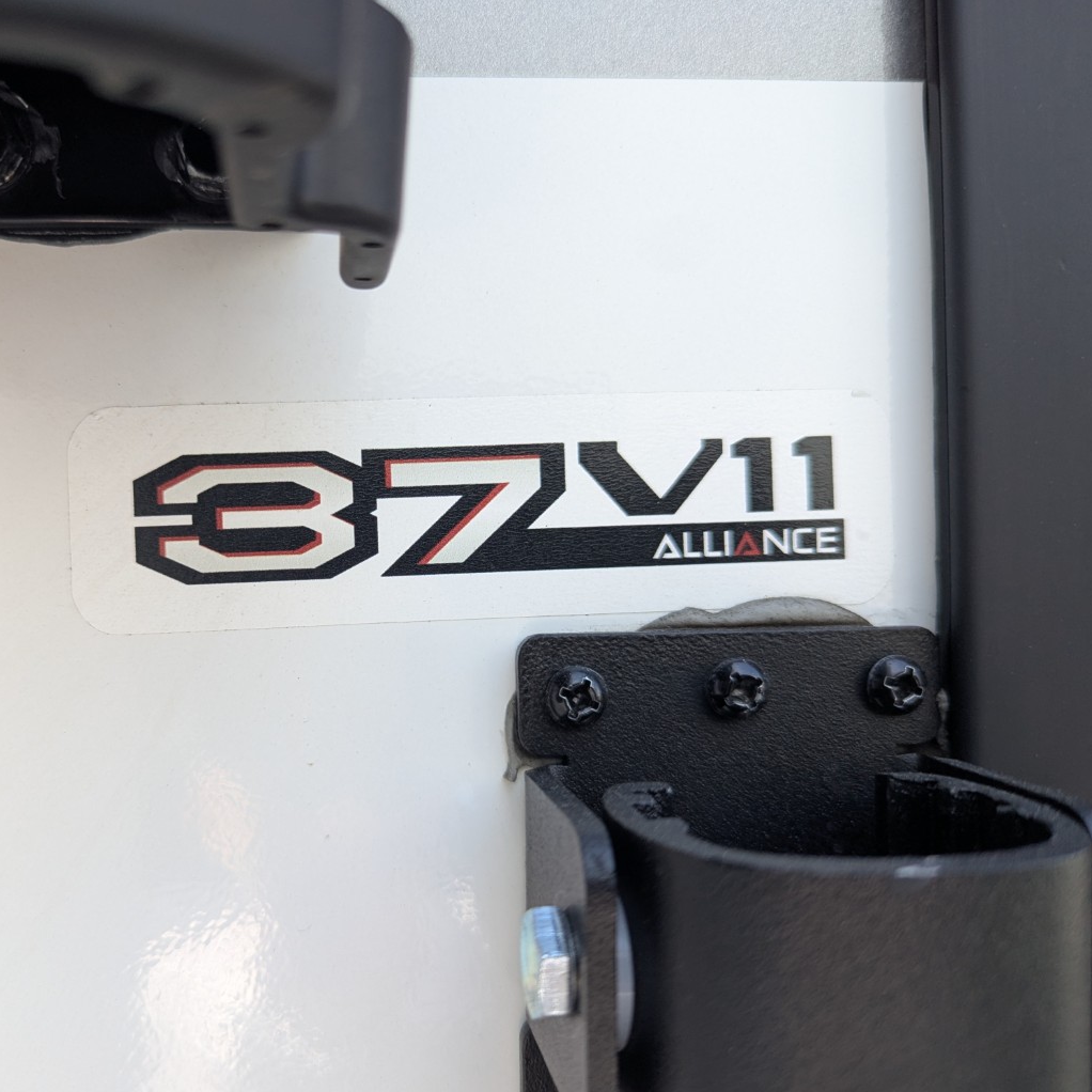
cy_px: 559
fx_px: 1035
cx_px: 382
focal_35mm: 29
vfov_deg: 55.6
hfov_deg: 54.7
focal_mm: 6.81
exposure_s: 1/321
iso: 83
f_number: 1.85
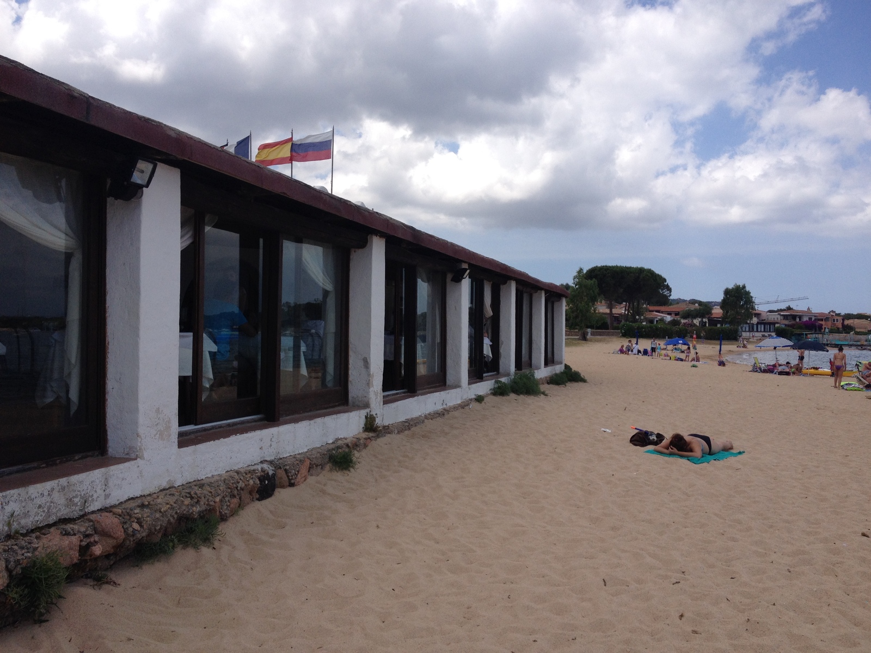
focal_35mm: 35
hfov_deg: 52.6
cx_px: 436
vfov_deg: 40.7
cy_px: 326
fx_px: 881
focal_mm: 4.28
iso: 50
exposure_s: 1/1905
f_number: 2.4
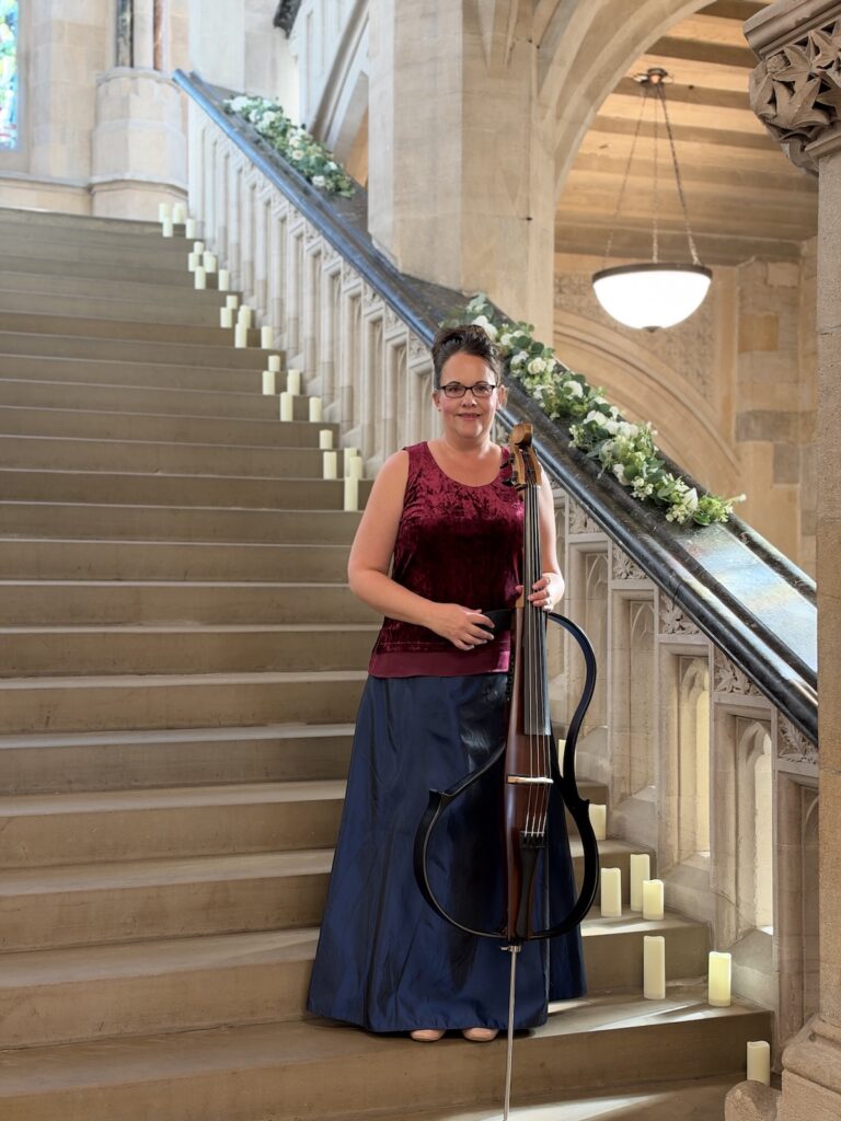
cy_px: 560
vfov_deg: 39.7
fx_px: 1555
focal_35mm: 48
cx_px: 420
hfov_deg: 30.3
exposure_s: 1/50
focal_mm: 6.93
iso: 160
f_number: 1.8
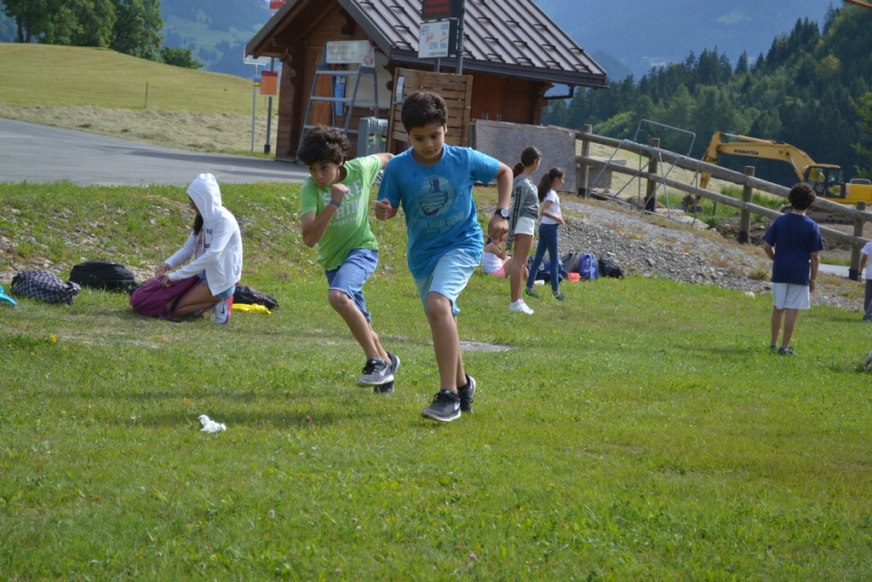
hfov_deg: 26.0
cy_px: 291
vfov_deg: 17.5
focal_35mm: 78
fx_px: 1889
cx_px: 436
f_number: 5.6
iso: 100
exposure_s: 1/320
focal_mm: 52
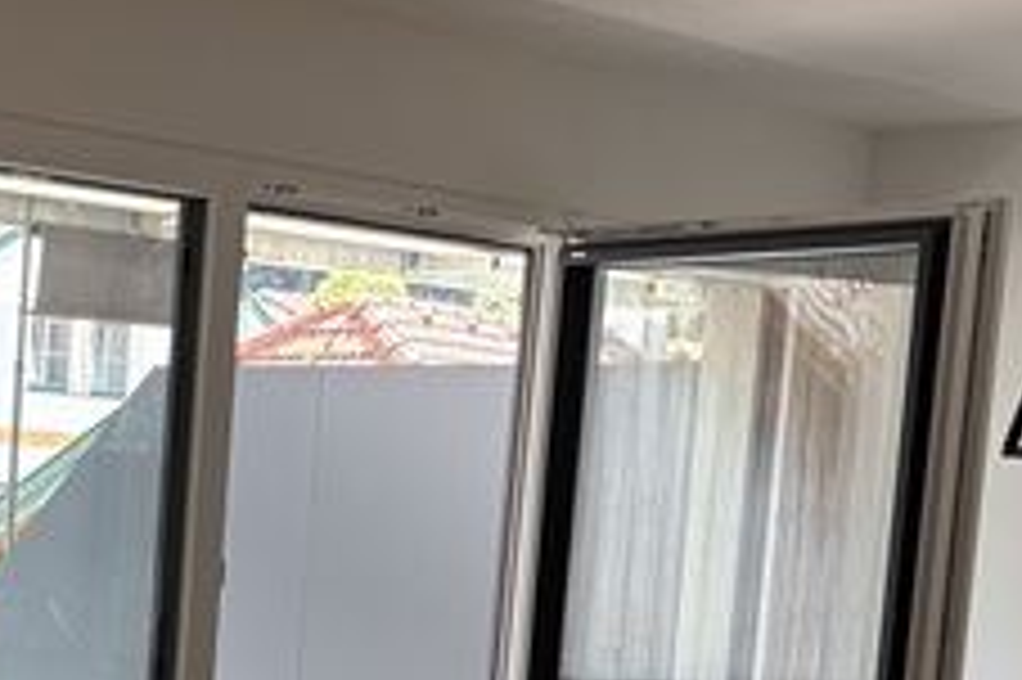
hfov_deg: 20.3
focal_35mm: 96
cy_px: 892
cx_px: -113
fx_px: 2723
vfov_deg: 13.7
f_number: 1.6
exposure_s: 1/229
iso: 125
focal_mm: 5.96
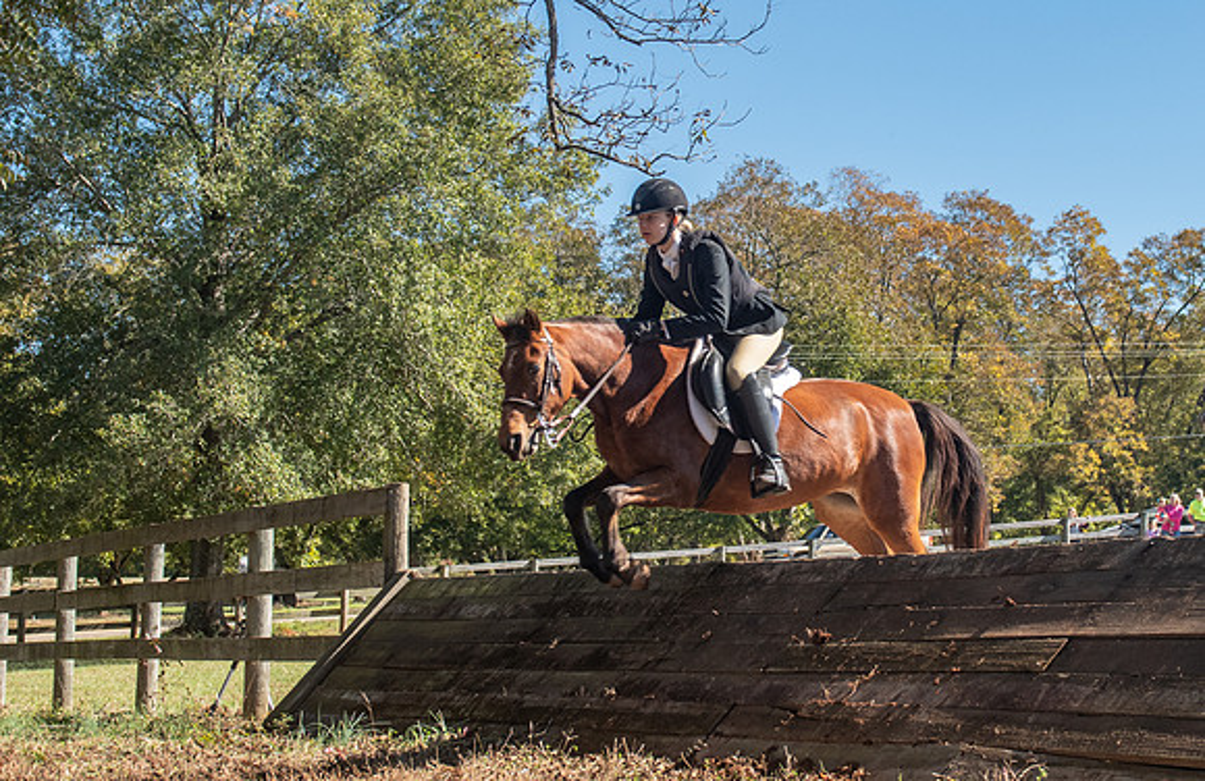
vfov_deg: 19.6
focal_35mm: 68
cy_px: 331
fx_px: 2261
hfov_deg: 29.7
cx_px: 760
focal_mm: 32
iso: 400
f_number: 4
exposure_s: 1/320
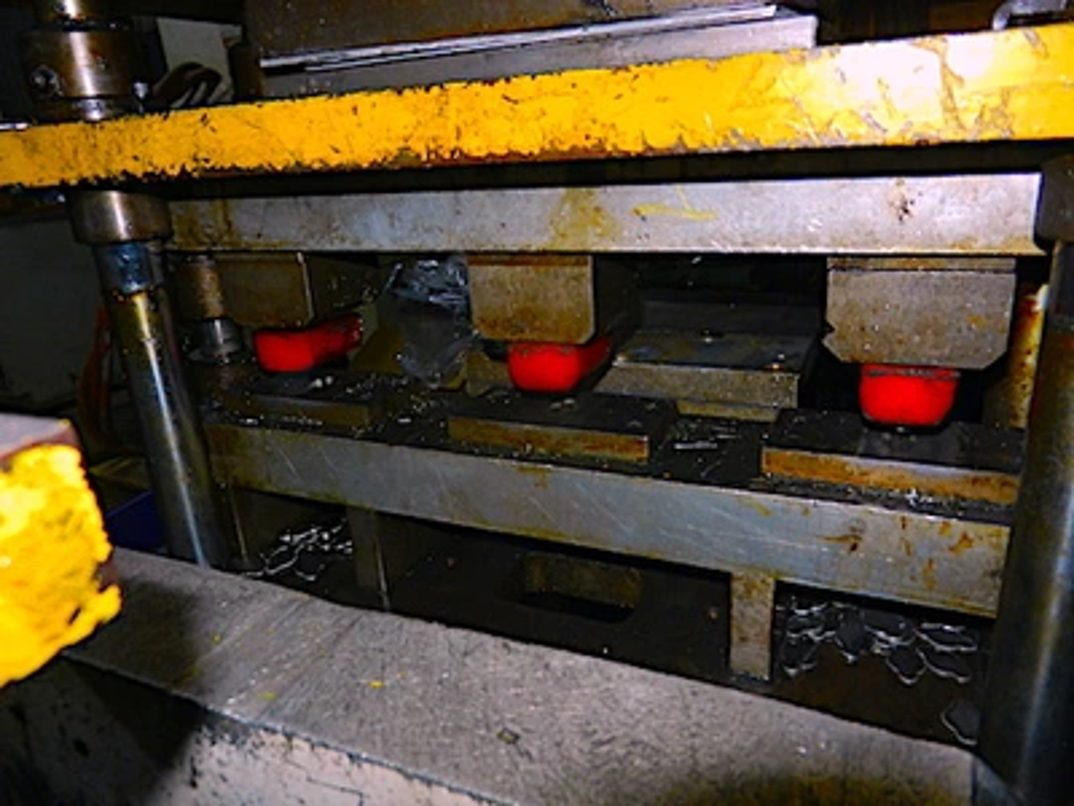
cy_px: 403
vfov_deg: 54.9
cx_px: 537
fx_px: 776
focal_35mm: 25
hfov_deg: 69.4
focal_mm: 4.5
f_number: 3.5
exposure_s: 1/30
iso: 200
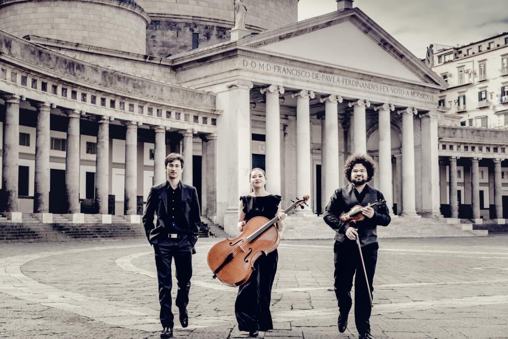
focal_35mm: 55
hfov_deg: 36.2
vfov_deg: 24.6
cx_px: 254
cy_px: 170
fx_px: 776
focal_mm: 55
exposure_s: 1/160
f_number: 6.3
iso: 125
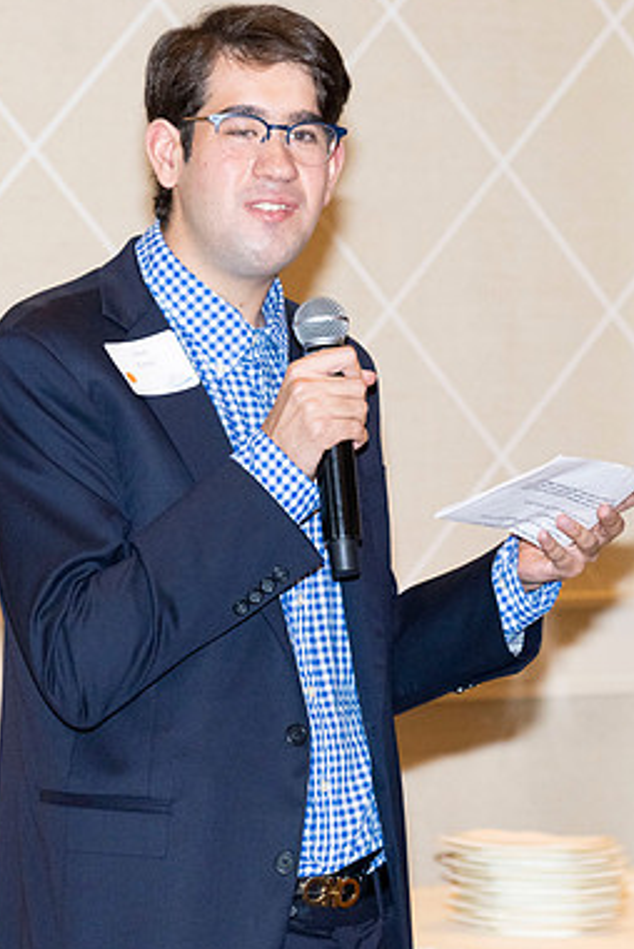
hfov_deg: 6.5
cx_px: 285
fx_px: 5616
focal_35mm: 213
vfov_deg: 9.7
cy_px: 405
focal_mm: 120
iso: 2000
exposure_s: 1/200
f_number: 5.6
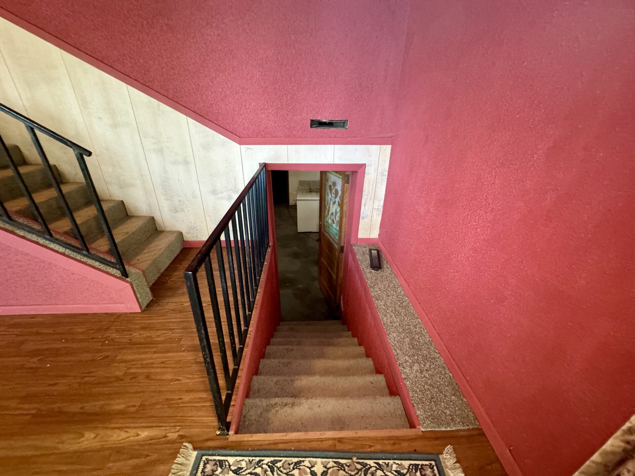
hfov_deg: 102.1
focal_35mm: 14
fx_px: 257
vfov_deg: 85.7
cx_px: 318
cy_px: 238
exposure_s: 1/60
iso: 1000
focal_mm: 2.22
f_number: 2.2
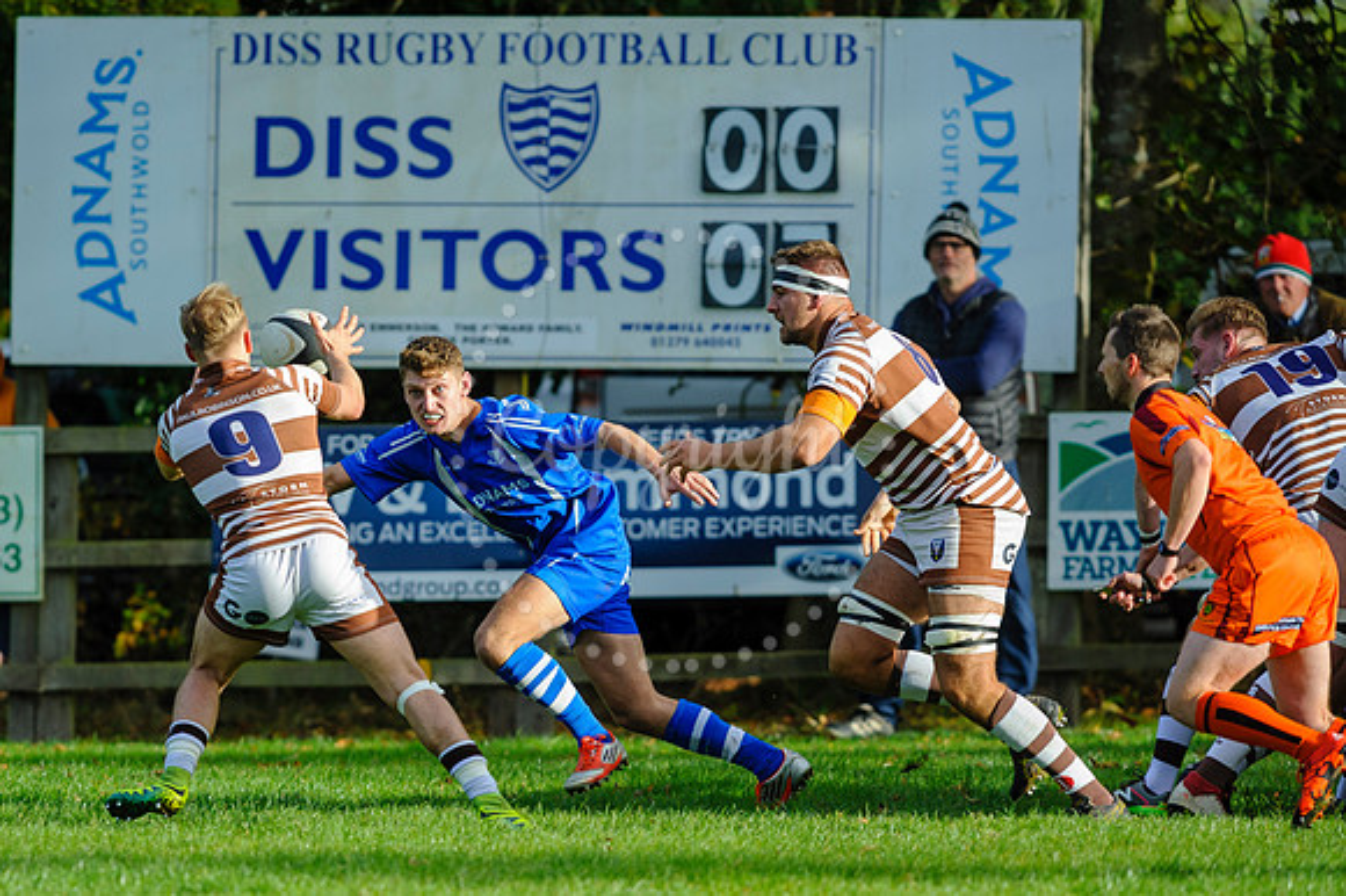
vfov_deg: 2.6
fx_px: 19908
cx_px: 512
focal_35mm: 533
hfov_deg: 3.9
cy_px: 555
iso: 560
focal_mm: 420
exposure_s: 1/1500
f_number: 4.8
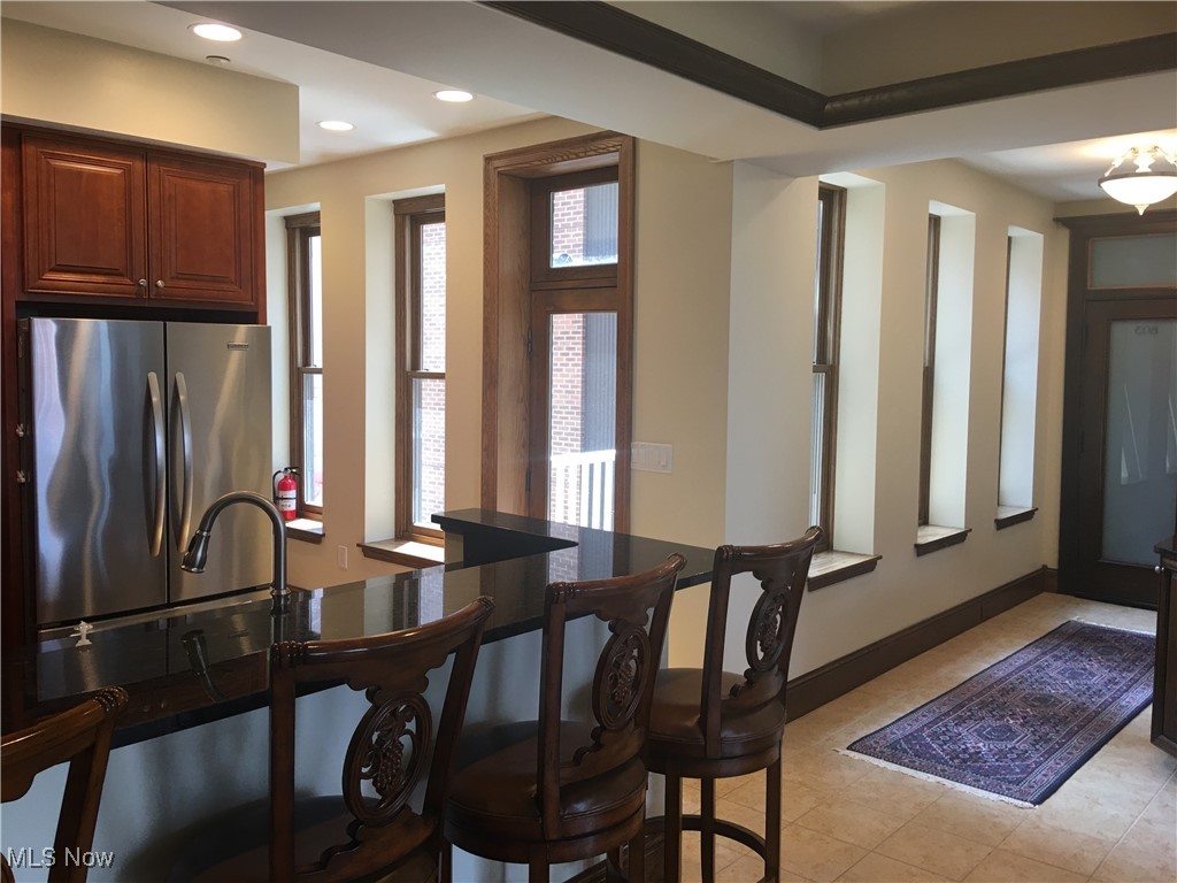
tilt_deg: -3.4
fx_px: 986
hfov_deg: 61.7
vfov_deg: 48.2
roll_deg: -0.4
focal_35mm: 29
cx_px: 588
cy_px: 442
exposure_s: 1/30
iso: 25
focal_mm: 4.15
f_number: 2.2
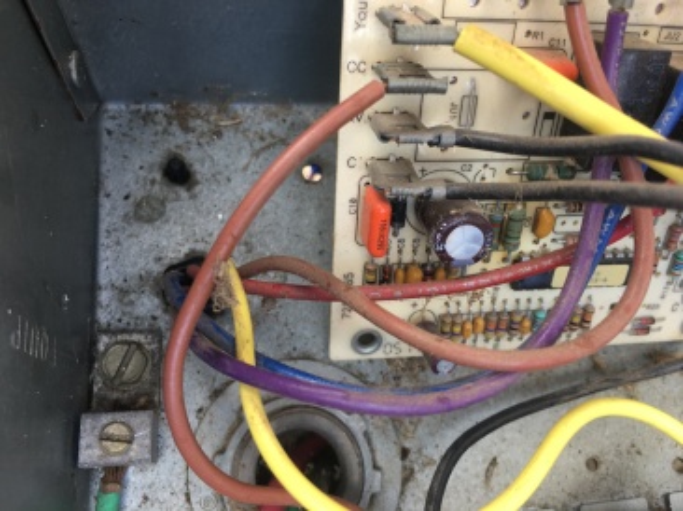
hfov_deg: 61.7
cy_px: 256
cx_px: 342
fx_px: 572
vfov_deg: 48.2
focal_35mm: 29
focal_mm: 4.15
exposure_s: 1/60
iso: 25
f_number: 2.2
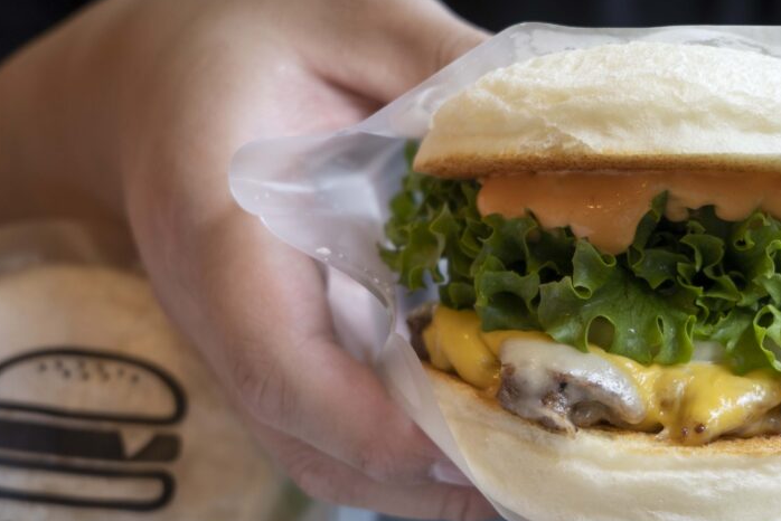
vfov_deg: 15.5
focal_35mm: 88
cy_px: 339
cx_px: 529
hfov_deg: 23.0
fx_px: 1910
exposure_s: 1/60
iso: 500
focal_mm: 60
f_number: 5.6
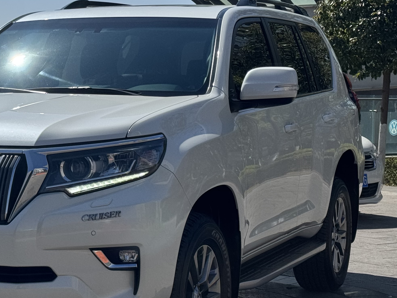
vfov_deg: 15.1
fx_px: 1124
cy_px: 147
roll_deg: -0.3
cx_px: 84
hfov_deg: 19.8
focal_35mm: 98
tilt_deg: -2.2
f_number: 1.78
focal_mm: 6.76
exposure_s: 1/9009
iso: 64
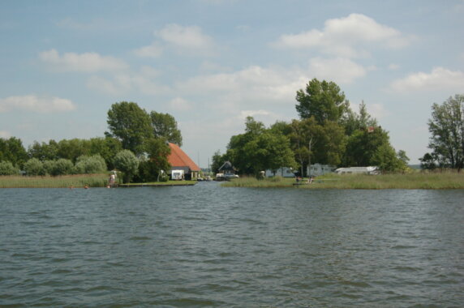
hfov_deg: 46.4
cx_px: 232
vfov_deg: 31.8
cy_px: 154
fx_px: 541
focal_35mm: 42
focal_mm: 28
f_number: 5
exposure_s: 1/4000
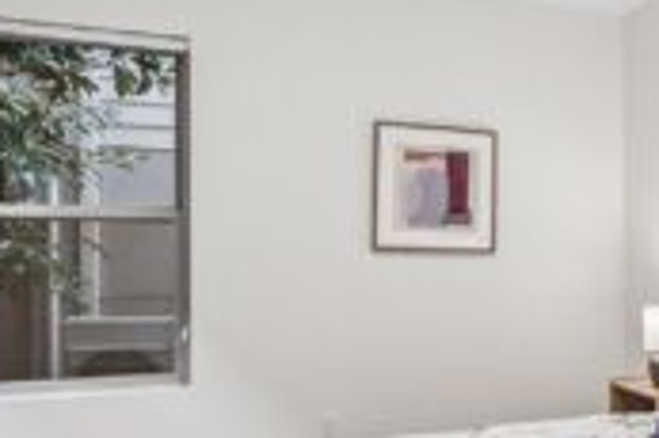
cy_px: 280
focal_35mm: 37
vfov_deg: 35.6
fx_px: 677
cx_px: 529
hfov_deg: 48.9
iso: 1600
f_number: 8
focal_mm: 16
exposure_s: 1/40
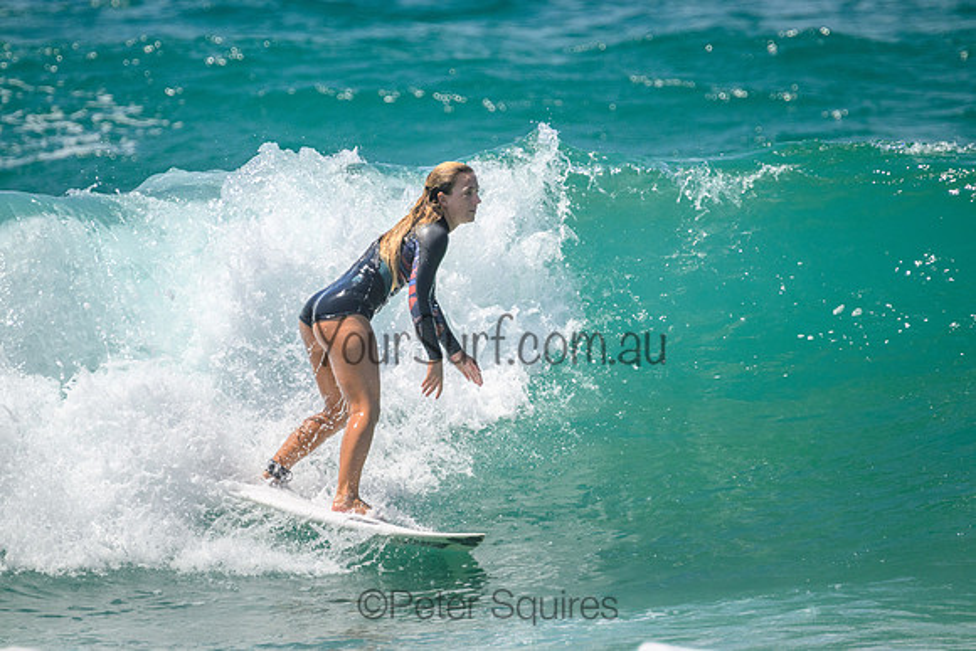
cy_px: 326
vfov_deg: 1.7
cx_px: 488
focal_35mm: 800
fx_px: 21693
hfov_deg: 2.6
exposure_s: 1/2000
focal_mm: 800
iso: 800
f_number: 11
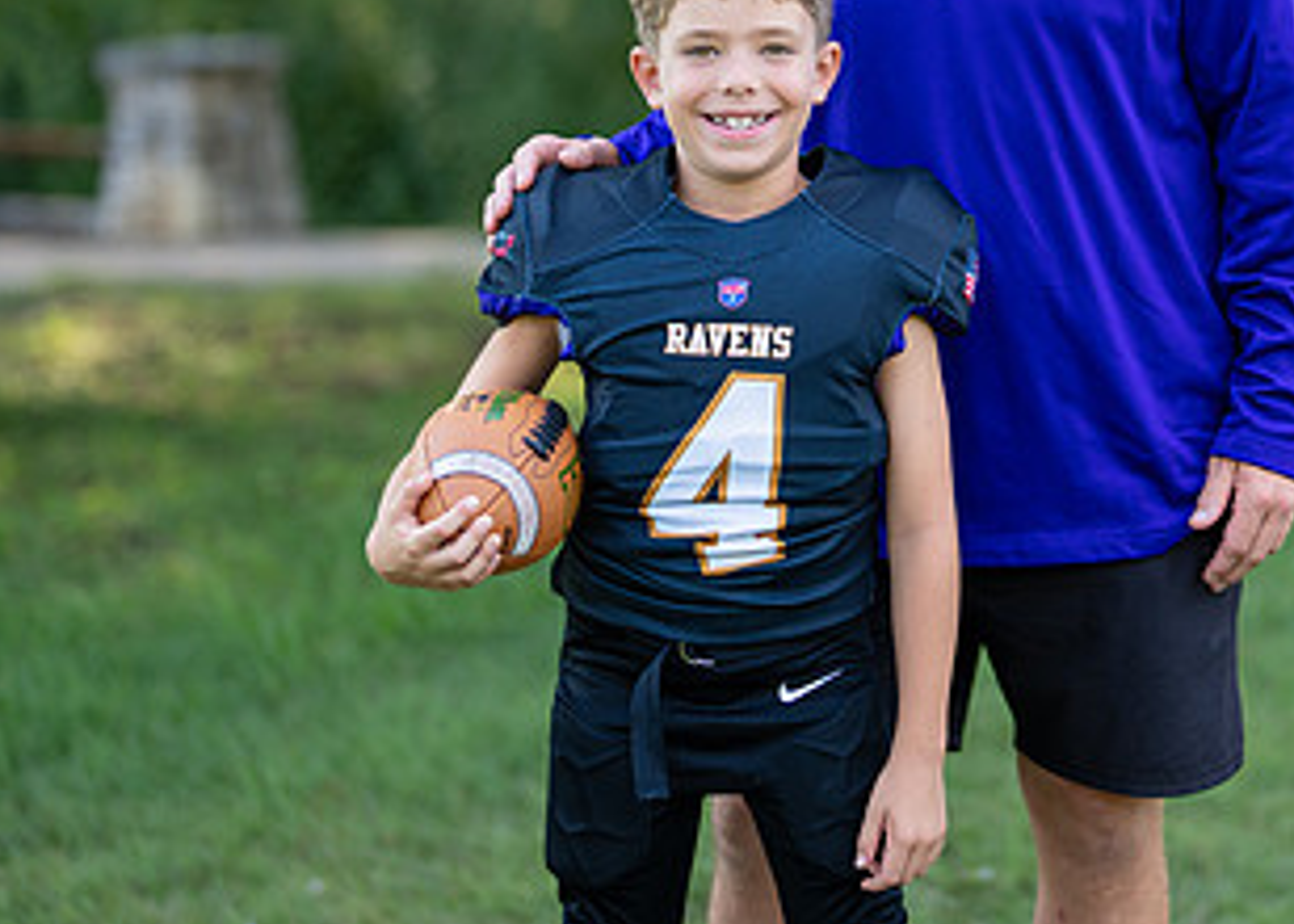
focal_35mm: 117
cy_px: 104
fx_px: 4300
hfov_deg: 17.0
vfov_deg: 12.2
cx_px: 949
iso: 100
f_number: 1.2
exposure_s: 1/1000
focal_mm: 50
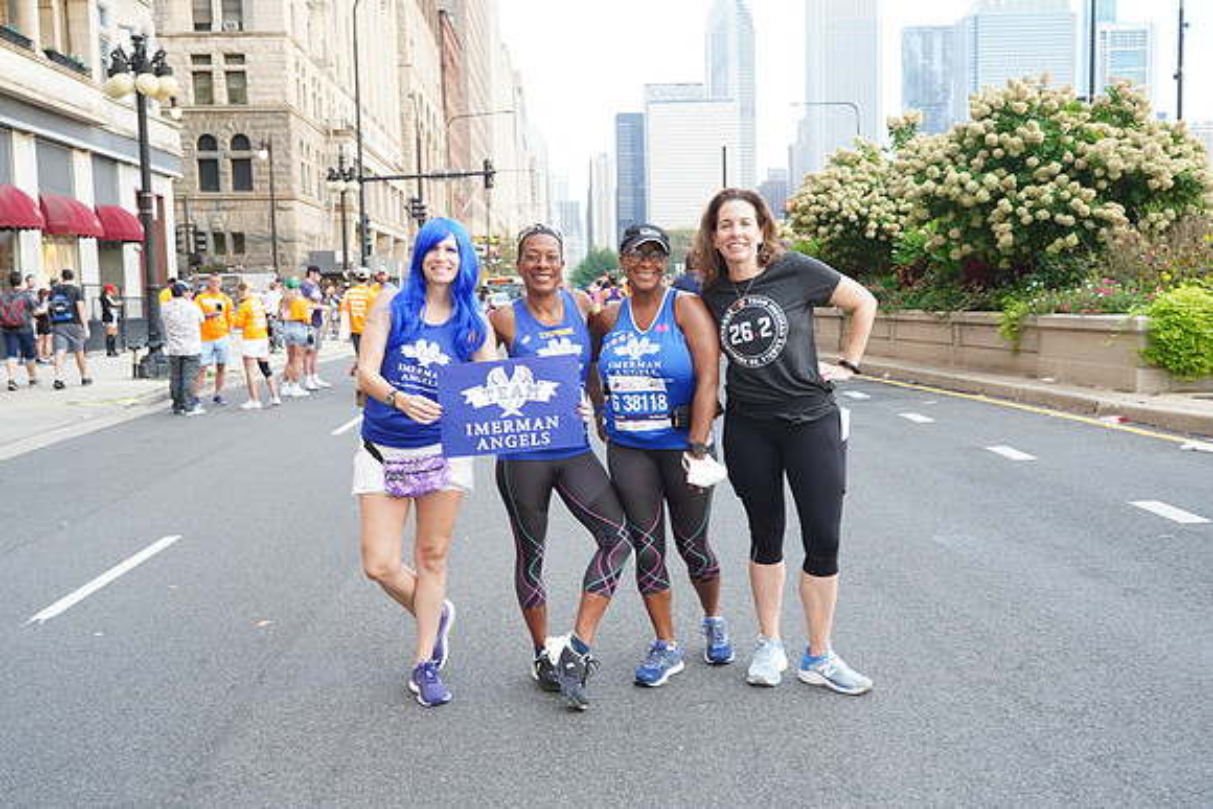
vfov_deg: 37.9
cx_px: 606
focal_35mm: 35
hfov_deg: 54.4
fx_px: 1180
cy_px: 404
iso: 800
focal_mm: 35
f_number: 5
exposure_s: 1/80
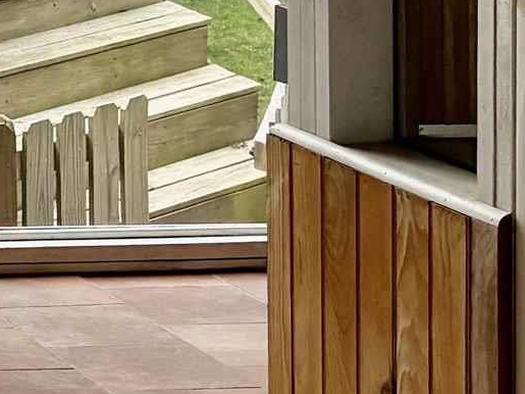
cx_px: -1033
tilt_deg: -2.2
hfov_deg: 9.8
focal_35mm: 155
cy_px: -248
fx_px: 2350
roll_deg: +2.6
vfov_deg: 9.2
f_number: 1.6
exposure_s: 1/241
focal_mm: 5.96
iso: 80
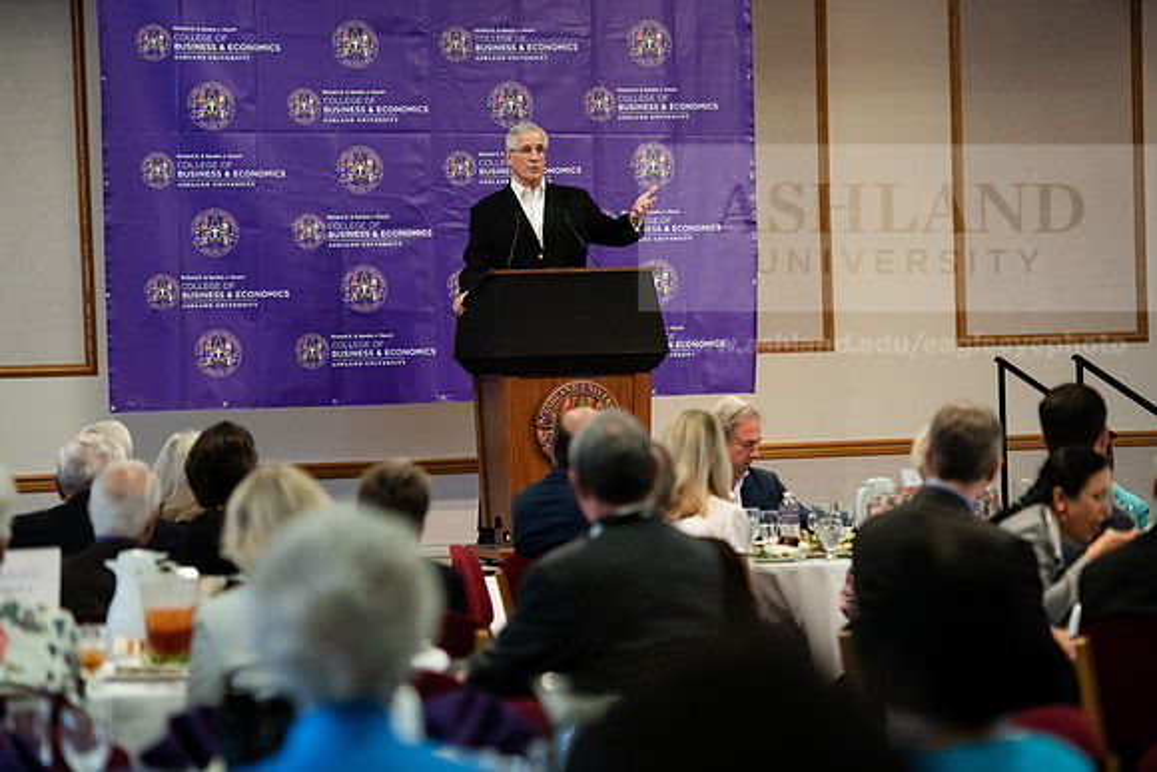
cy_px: 386
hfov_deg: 16.8
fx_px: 3922
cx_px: 578
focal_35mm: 122
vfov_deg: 11.2
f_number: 3.2
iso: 2000
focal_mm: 122
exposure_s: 1/200
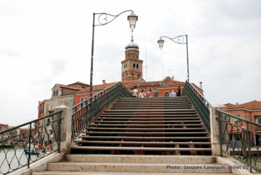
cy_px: 88
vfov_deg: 37.0
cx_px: 130
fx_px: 261
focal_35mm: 36
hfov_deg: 53.1
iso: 100
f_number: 16
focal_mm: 24
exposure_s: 1/60
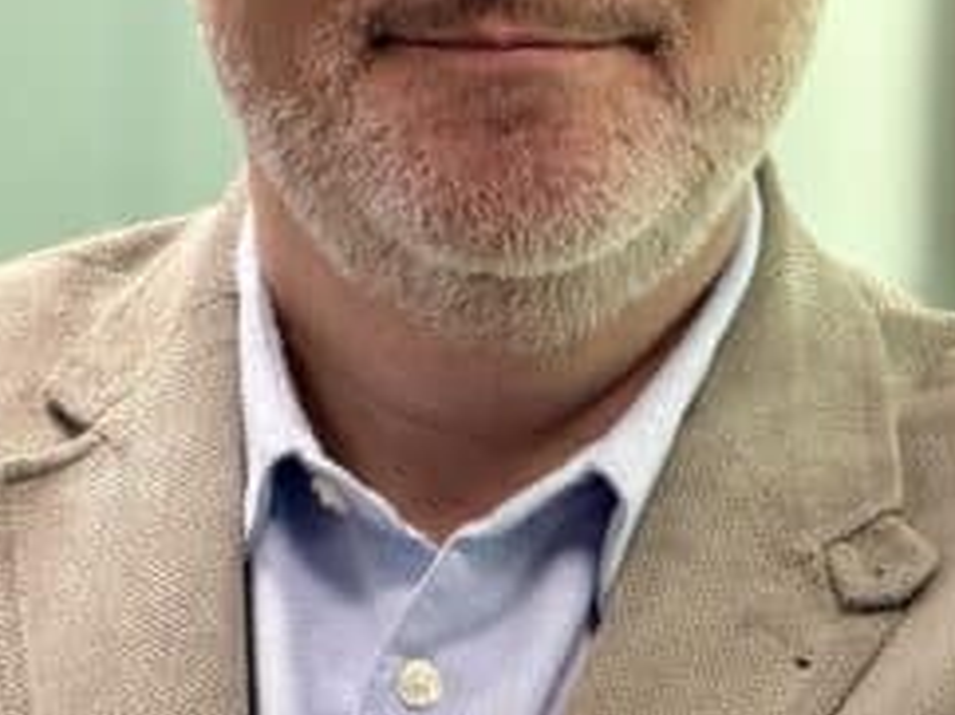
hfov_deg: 5.2
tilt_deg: -0.8
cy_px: 150
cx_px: 312
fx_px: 10501
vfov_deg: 3.9
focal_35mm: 381
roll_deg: -1.5
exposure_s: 1/50
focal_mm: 15.66
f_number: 2.8
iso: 200
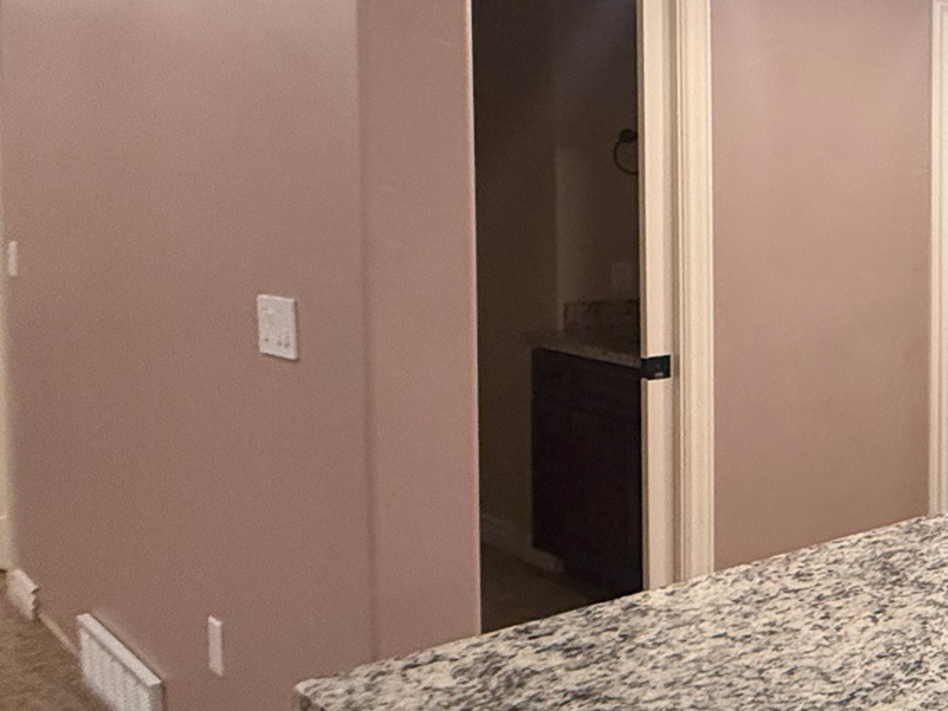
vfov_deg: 34.0
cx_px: 1407
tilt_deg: -1.5
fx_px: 1150
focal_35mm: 42
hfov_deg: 29.0
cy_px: 239
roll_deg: -1.2
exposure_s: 1/120
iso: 400
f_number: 2.2
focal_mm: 2.22
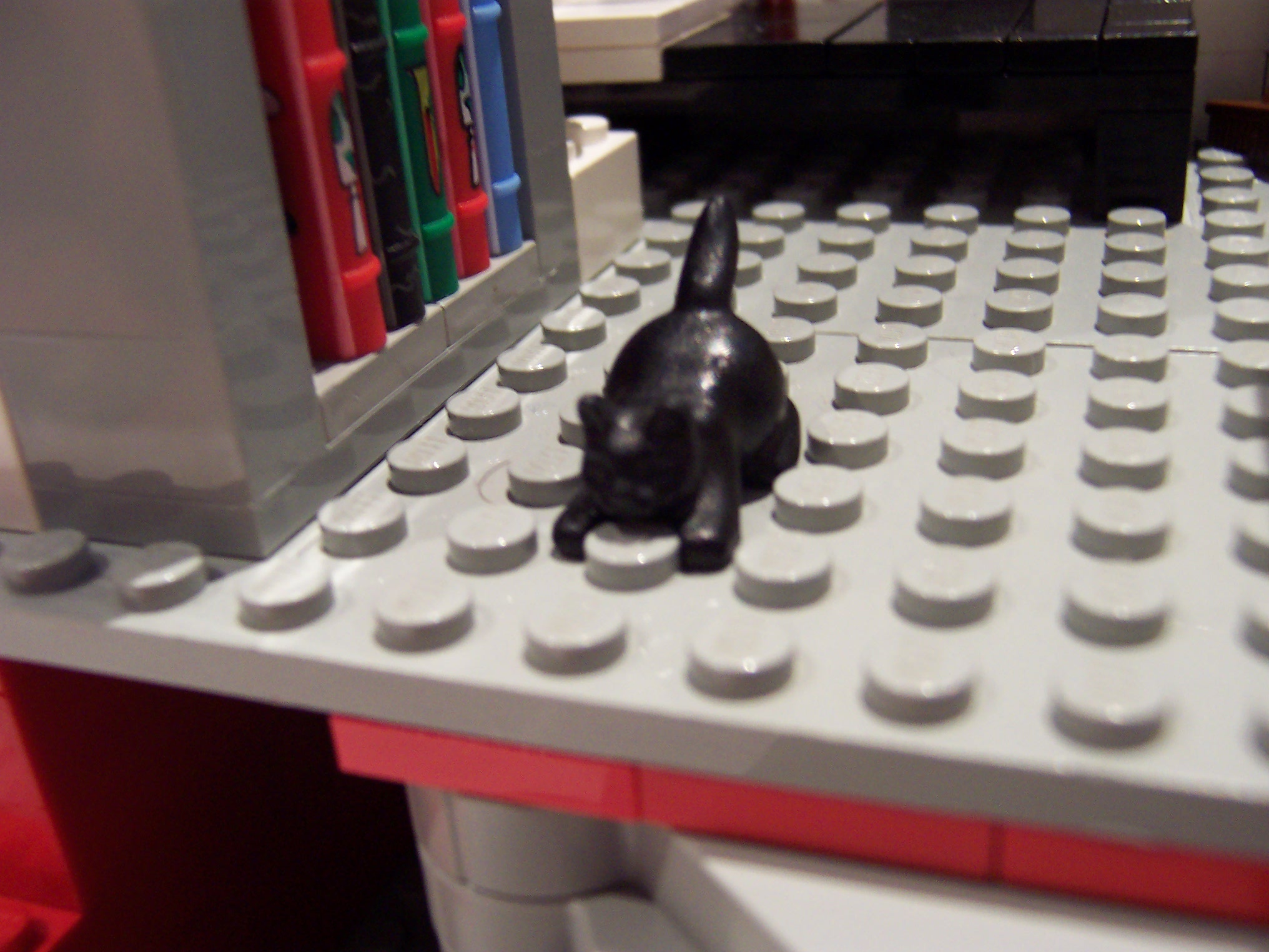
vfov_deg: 39.7
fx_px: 1320
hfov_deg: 51.4
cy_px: 476
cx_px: 634
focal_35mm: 36
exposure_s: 1/8
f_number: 2.8
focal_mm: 5.6
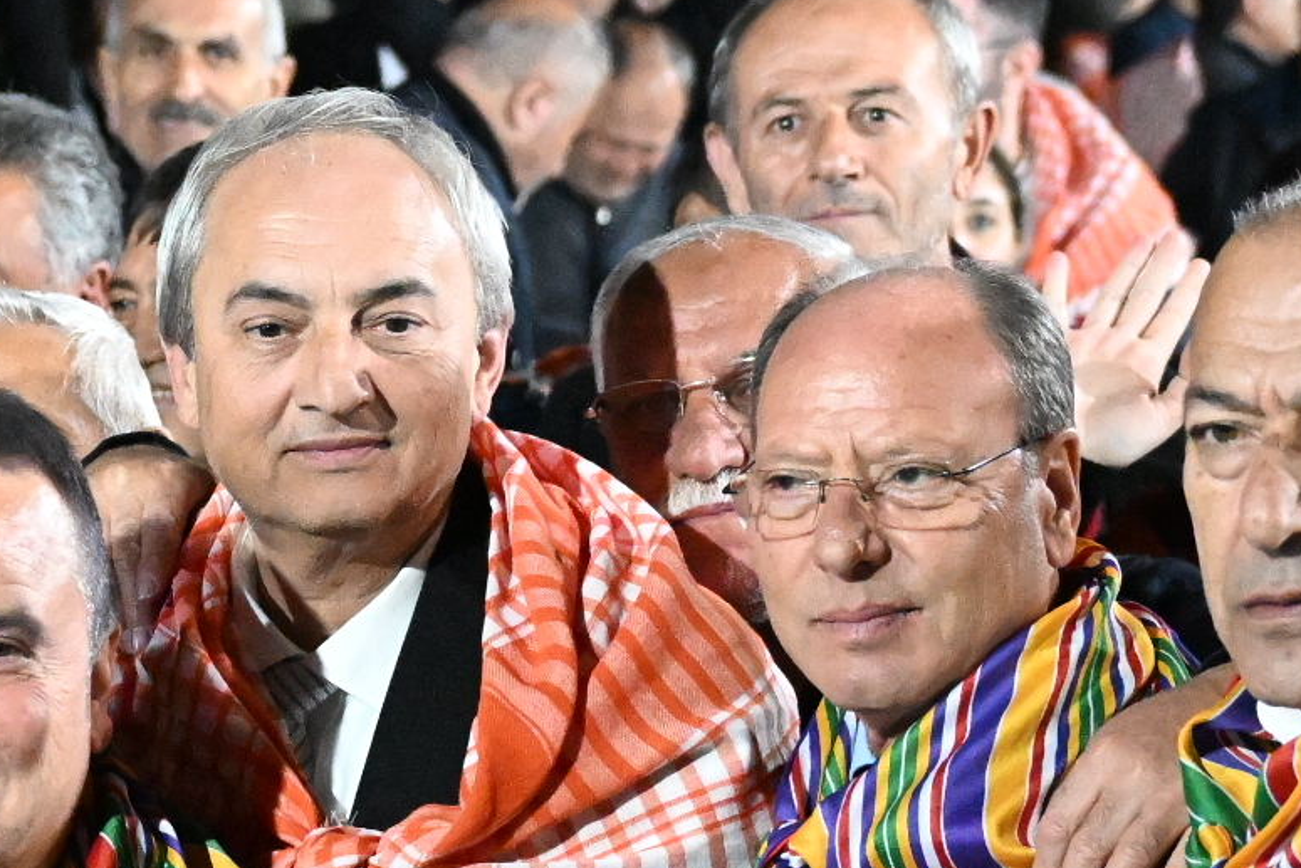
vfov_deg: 8.4
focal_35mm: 163
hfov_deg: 12.4
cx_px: -44
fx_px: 5891
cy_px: 517
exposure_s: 1/320
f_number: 3.2
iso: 12800
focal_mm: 39
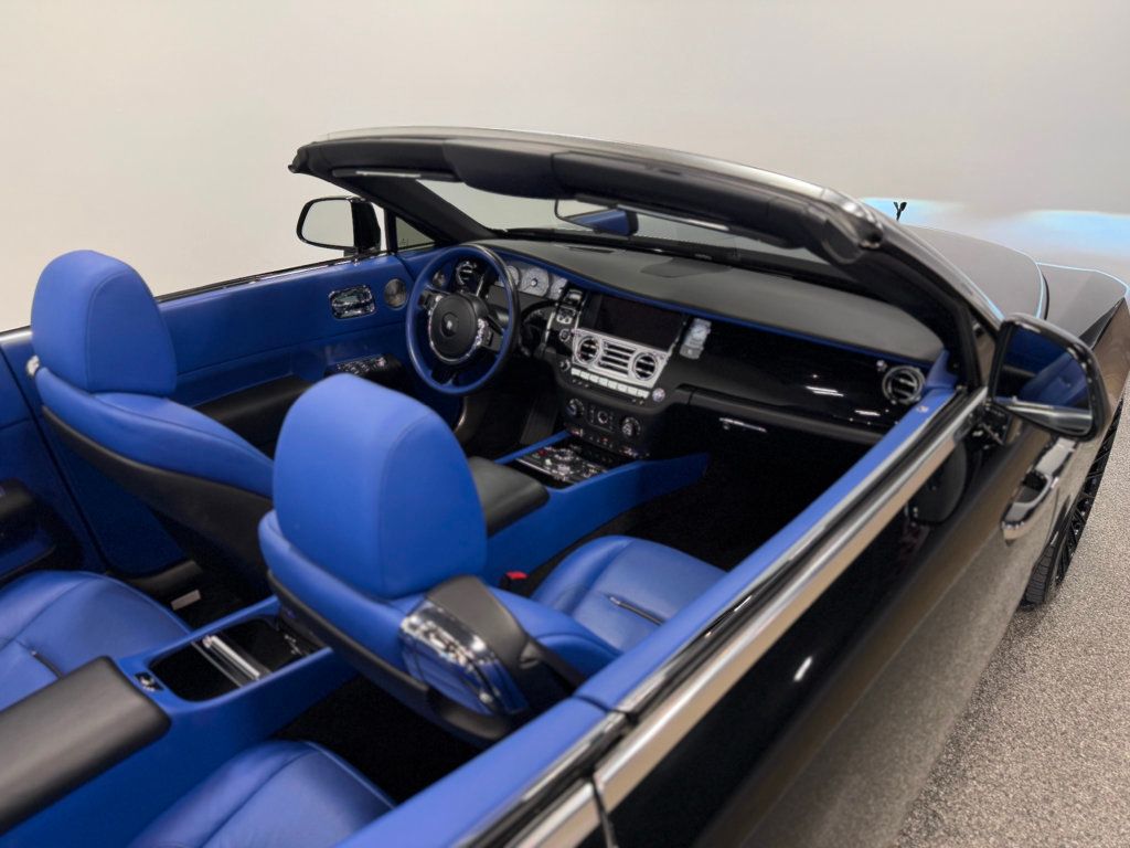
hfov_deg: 71.6
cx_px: 565
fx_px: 783
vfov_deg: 56.8
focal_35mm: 24
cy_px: 424
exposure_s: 1/280
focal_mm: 6.76
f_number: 1.78
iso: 64
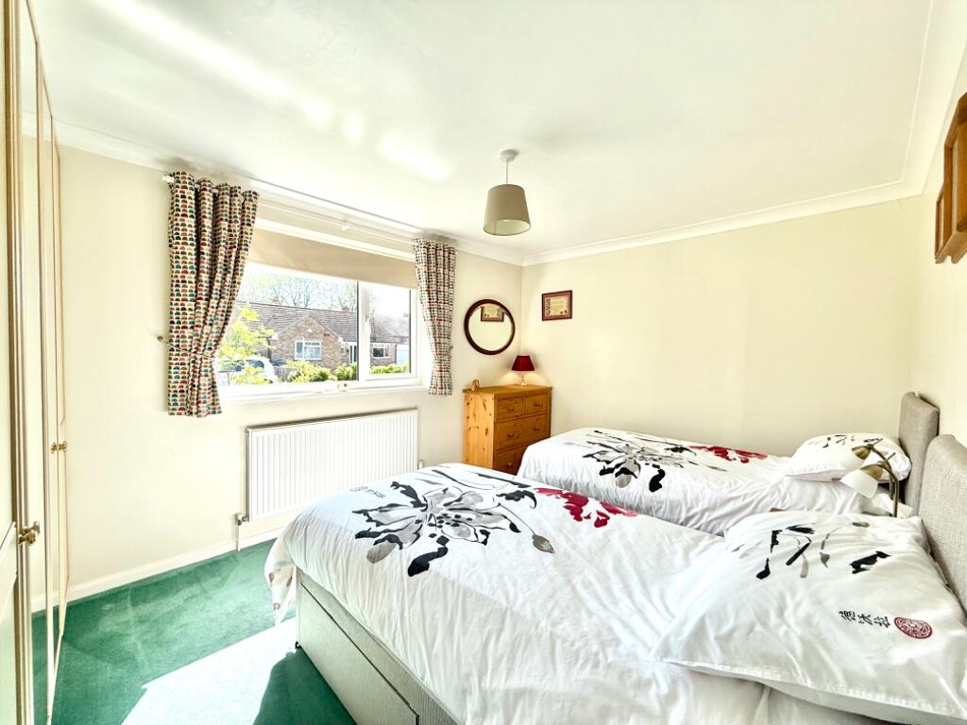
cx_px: 484
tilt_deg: -1.3
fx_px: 391
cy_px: 362
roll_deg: -1.2
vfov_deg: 85.7
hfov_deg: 102.1
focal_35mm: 14
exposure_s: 1/545
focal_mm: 2.22
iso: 64
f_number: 2.2
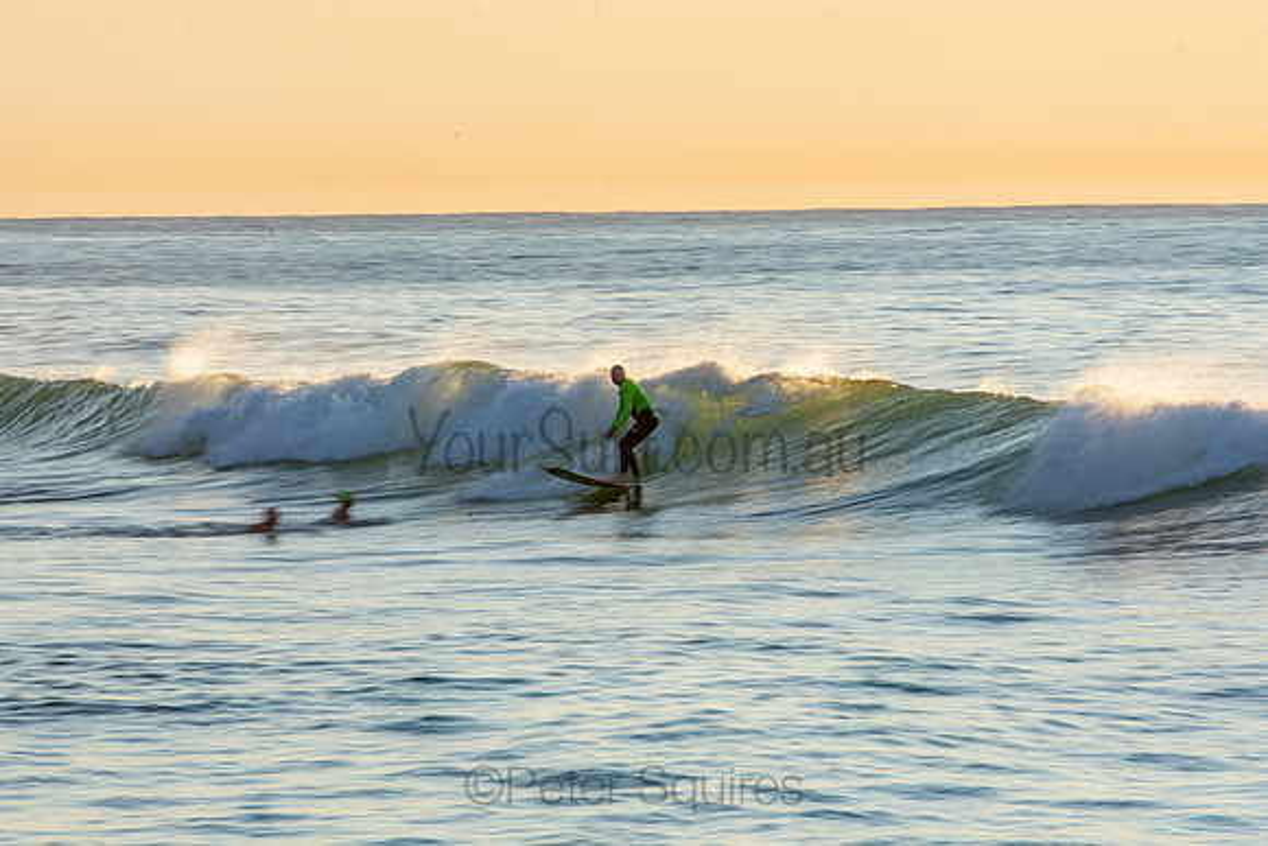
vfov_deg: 4.6
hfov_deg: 6.9
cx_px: 634
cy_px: 423
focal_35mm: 300
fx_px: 10569
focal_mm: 200
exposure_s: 1/25
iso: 100
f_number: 22
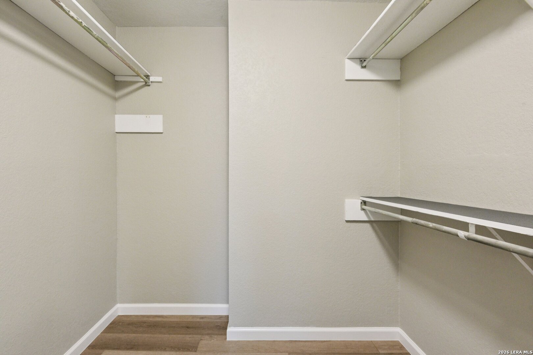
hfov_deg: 96.7
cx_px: 266
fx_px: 237
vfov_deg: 73.7
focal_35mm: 16
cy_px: 178
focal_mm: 16
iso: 2800
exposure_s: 1/15
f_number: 8
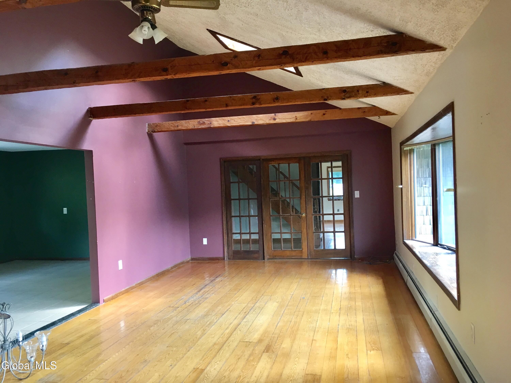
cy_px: 192
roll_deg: +2.3
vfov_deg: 48.2
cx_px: 256
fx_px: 428
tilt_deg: -0.7
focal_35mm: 29
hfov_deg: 61.7
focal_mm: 4.15
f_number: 2.2
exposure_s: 1/30
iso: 80
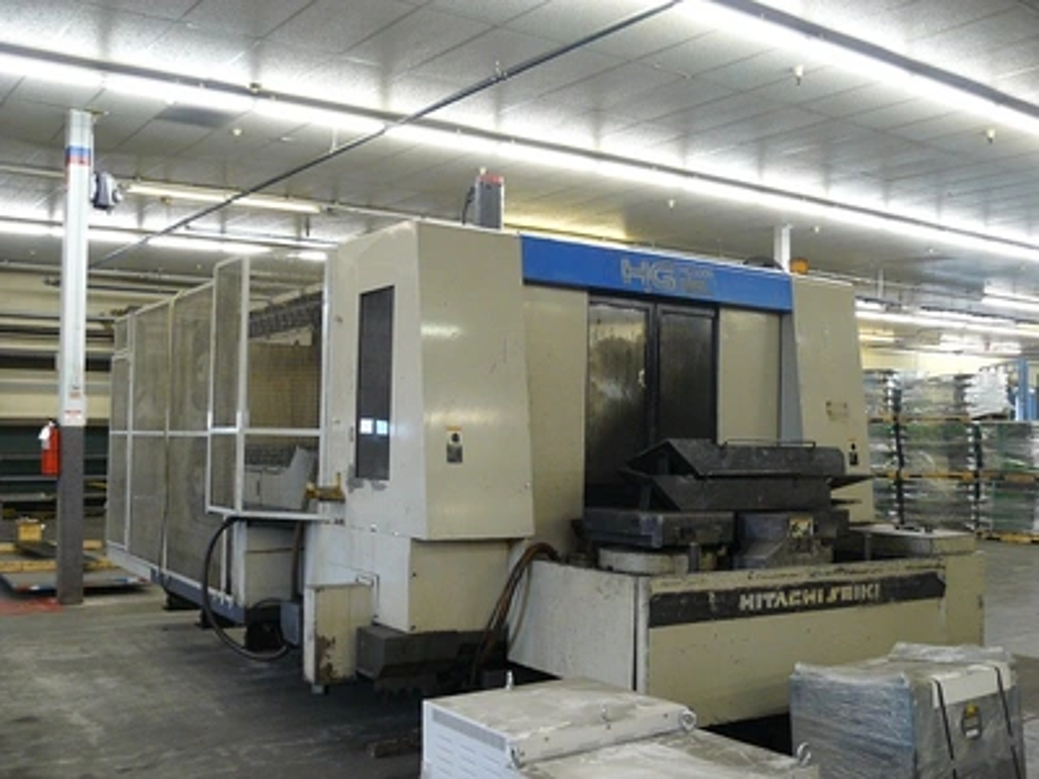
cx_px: 520
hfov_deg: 51.4
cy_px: 390
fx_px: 1081
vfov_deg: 39.7
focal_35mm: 36
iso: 200
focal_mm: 6
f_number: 2.8
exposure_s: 1/20
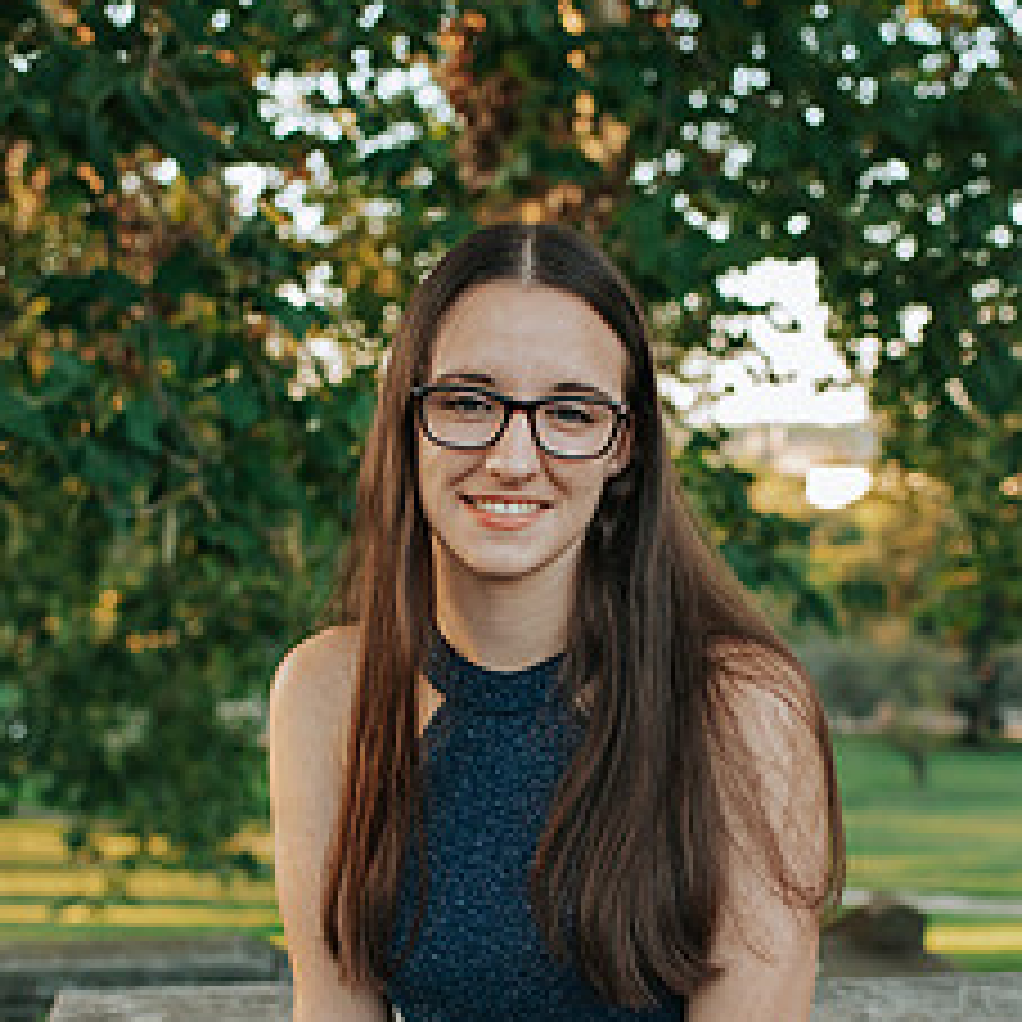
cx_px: 549
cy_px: 693
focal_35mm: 59
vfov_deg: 28.9
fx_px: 1971
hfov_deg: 29.1
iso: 640
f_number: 2.8
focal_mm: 35
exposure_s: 1/400
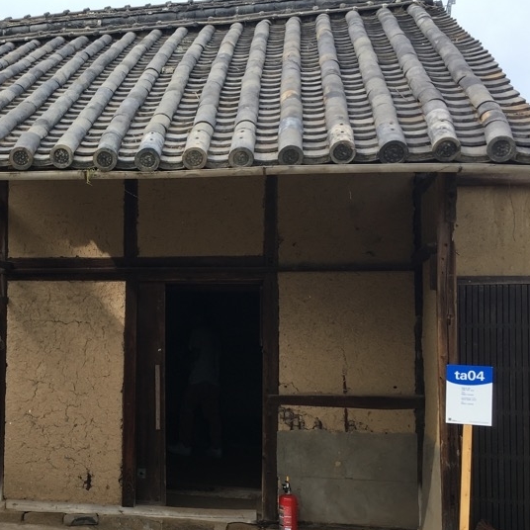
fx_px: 849
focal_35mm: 49
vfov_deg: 34.6
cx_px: 85
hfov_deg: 33.4
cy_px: 298
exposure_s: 1/725
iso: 25
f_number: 2.2
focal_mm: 4.15
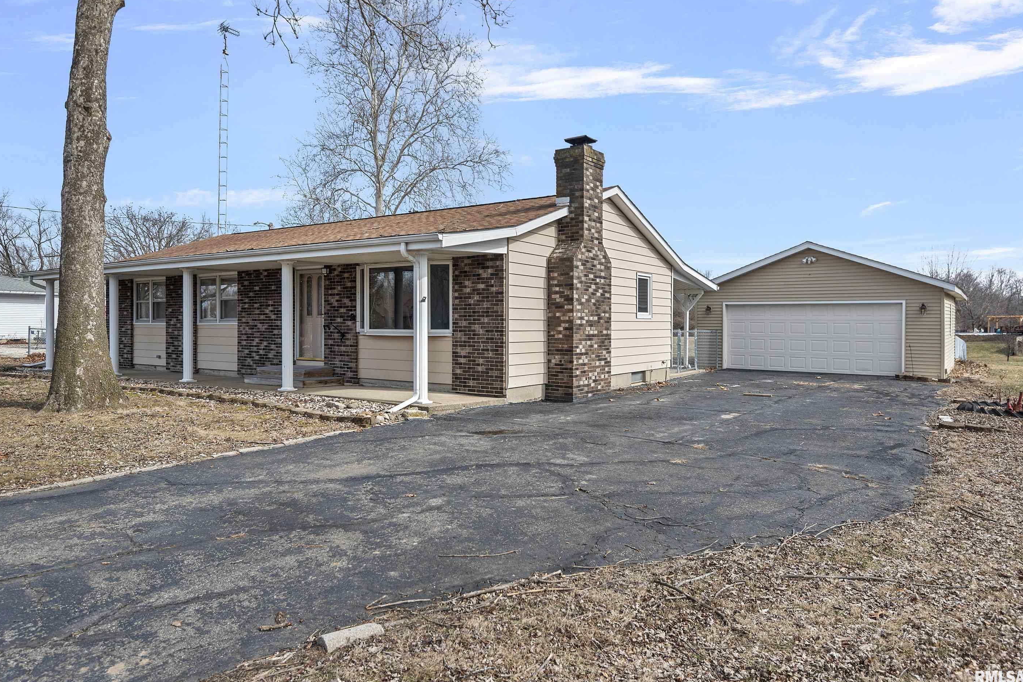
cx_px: 473
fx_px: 682
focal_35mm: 24
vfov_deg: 53.1
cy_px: 317
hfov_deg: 73.6
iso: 250
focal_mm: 22
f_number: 6.3
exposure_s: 1/320
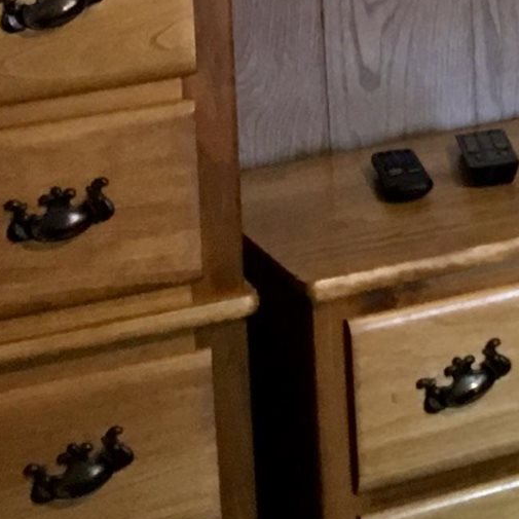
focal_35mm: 156
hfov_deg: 9.1
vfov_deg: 10.7
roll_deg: +0.4
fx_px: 2646
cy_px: -341
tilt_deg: -6.6
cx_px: 1522
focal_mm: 4.15
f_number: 2.2
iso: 64
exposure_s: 1/4
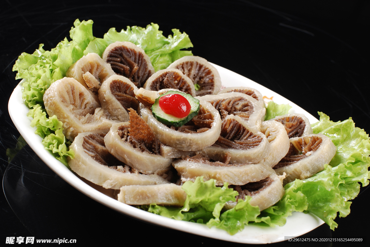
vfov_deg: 18.2
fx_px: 772
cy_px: 124
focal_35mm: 75
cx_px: 185
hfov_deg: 27.0
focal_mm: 50
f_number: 10
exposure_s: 1/125
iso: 100
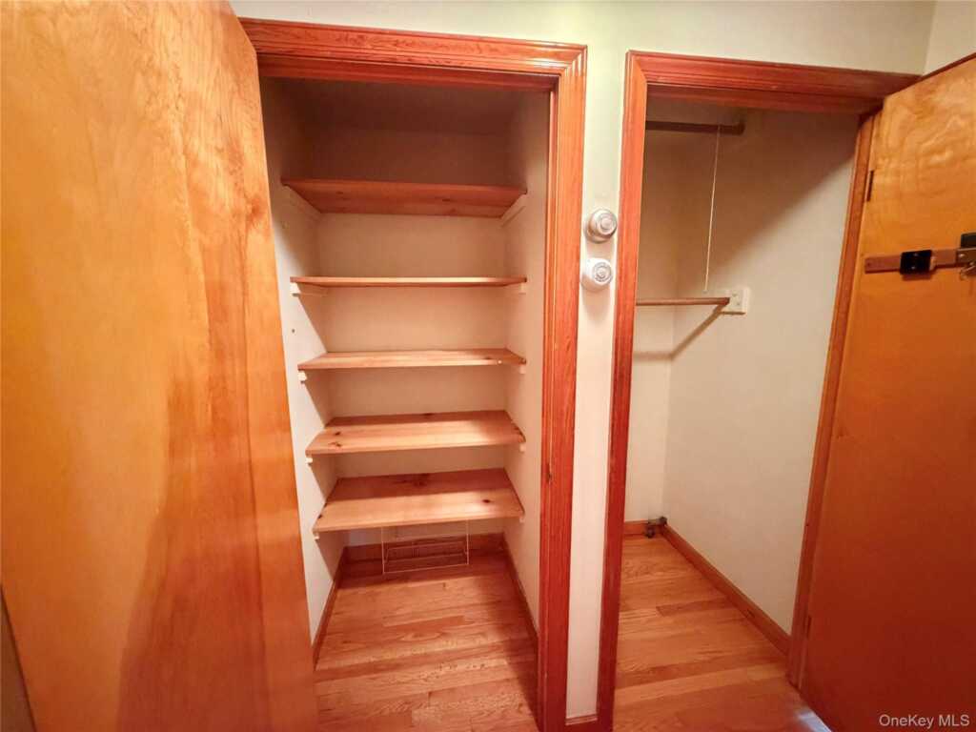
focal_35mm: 14
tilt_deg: -8.7
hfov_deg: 102.1
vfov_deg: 85.7
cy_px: 366
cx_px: 488
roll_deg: +0.8
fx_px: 395
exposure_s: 1/40
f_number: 2.2
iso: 1000
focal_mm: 2.22
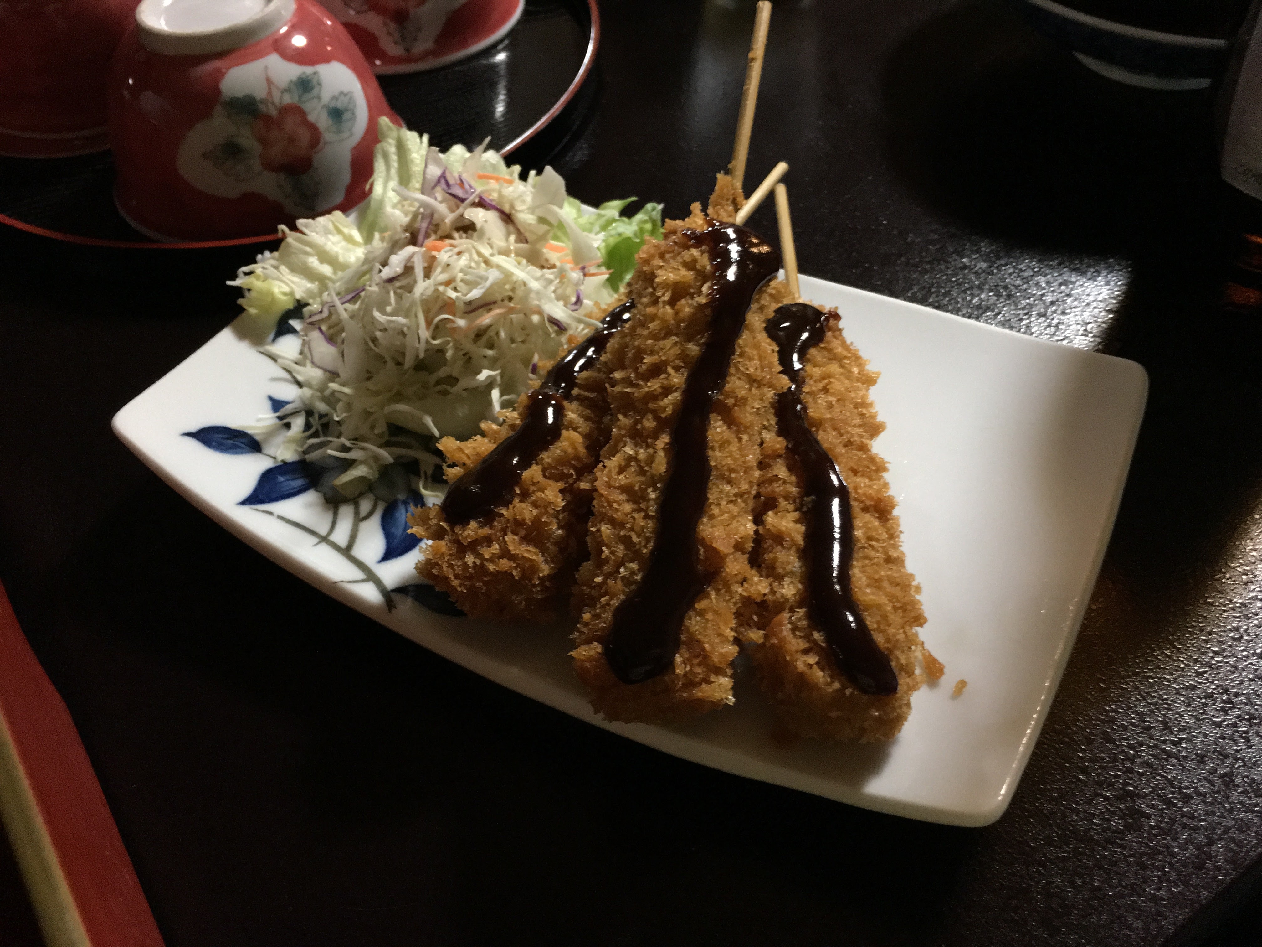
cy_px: 474
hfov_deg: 61.7
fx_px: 1057
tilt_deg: -48.2
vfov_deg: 48.2
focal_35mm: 29
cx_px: 631
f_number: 2.2
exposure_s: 1/15
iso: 250
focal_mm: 4.15
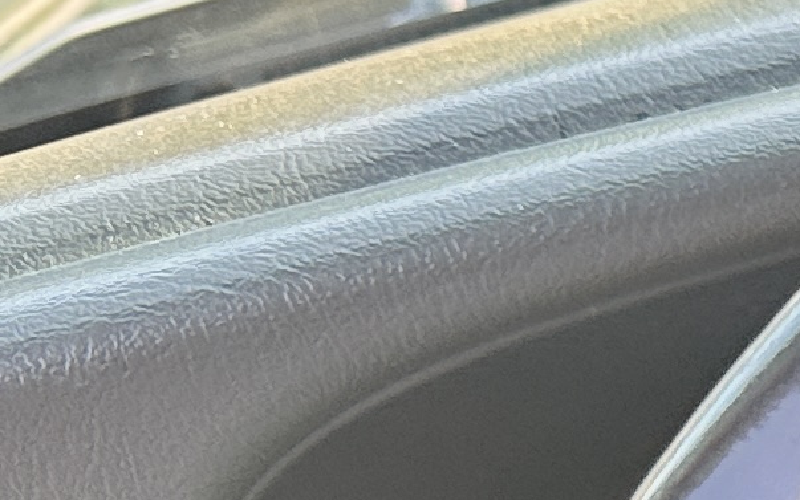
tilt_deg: -31.6
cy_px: 857
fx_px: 3707
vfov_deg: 7.5
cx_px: 2420
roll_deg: +1.5
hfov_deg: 9.5
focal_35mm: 170
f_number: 1.78
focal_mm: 6.86
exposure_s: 1/161
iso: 100
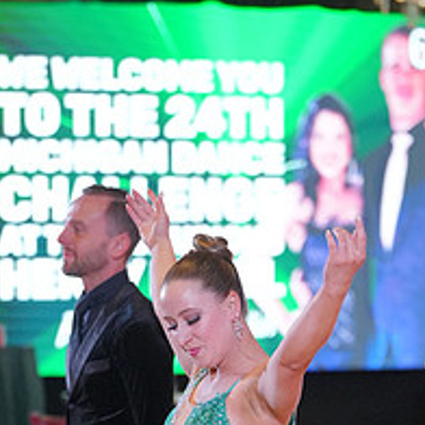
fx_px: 3139
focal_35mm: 226
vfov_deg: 7.7
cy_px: 546
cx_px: 166
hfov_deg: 7.7
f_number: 2.8
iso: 4000
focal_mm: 90
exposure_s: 1/500
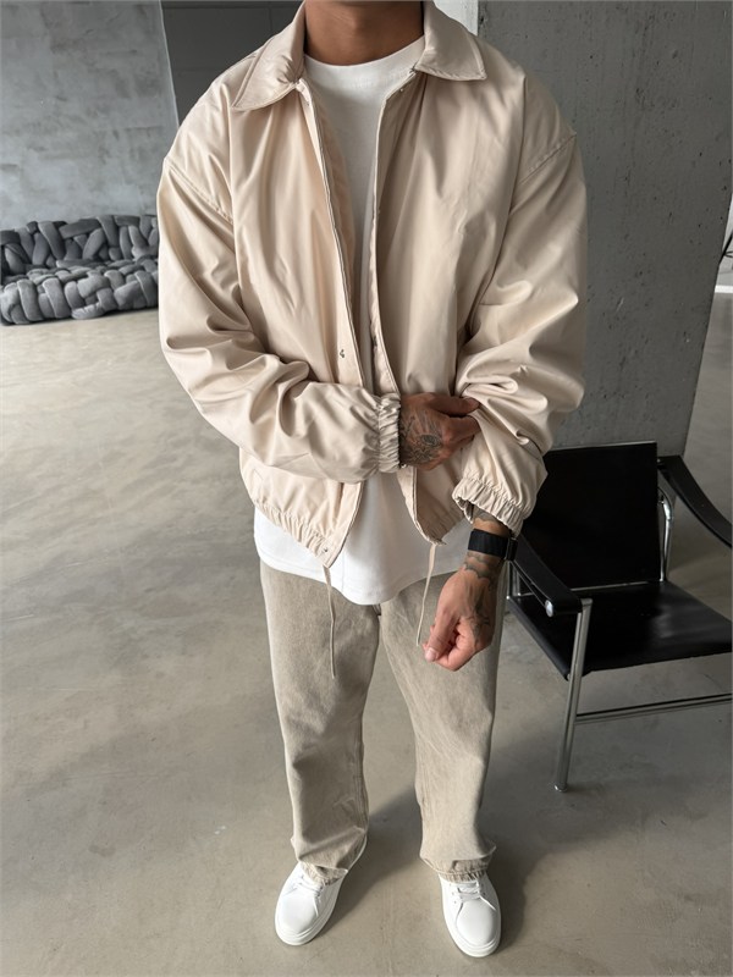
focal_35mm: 24
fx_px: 678
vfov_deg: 71.6
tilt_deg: -28.3
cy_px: 488
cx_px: 366
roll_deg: +3.2
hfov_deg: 56.8
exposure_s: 1/190
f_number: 1.78
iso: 64
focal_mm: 6.76
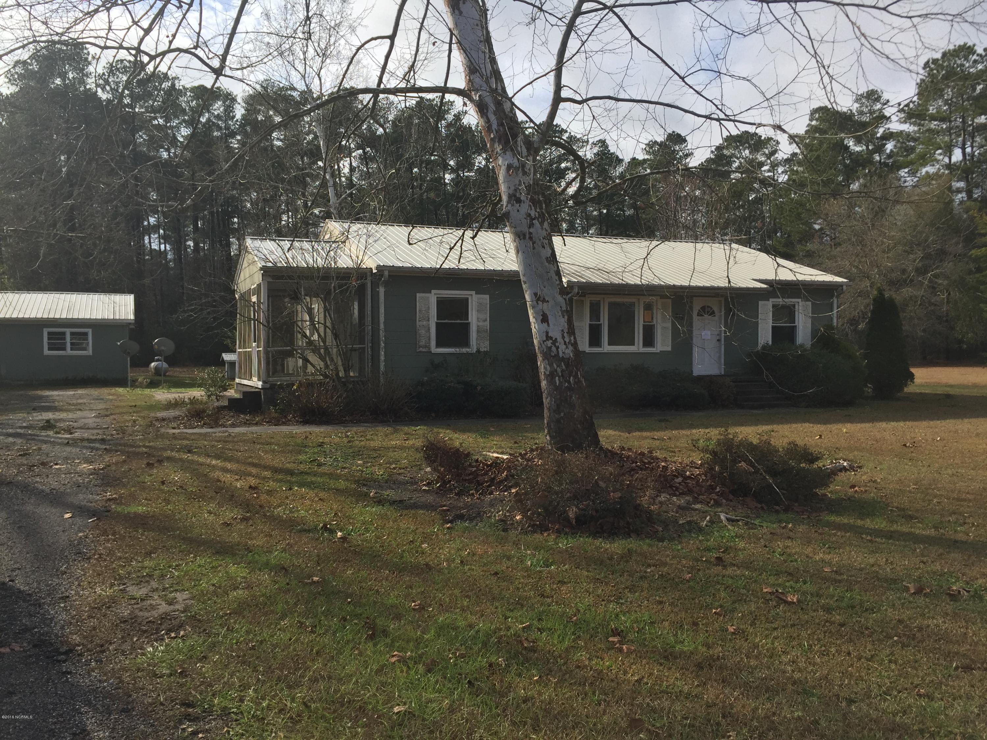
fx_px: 827
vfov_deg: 48.2
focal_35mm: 29
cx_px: 494
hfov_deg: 61.7
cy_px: 370
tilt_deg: +0.6
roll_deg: -2.0
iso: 32
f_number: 2.2
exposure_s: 1/2083
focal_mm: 4.15
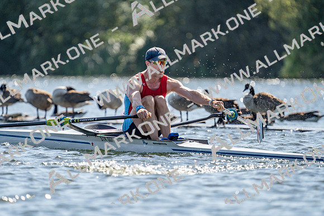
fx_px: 4870
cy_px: 108
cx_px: 162
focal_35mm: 541
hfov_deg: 3.8
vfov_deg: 2.5
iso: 400
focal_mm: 541
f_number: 6.3
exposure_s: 1/2000
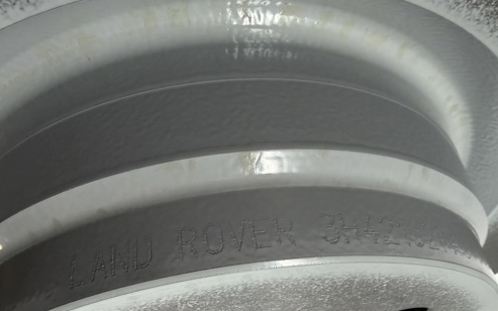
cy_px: 217
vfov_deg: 37.7
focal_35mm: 33
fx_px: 448
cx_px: 216
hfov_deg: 58.0
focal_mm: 2.22
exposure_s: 1/121
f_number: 2.2
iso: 200
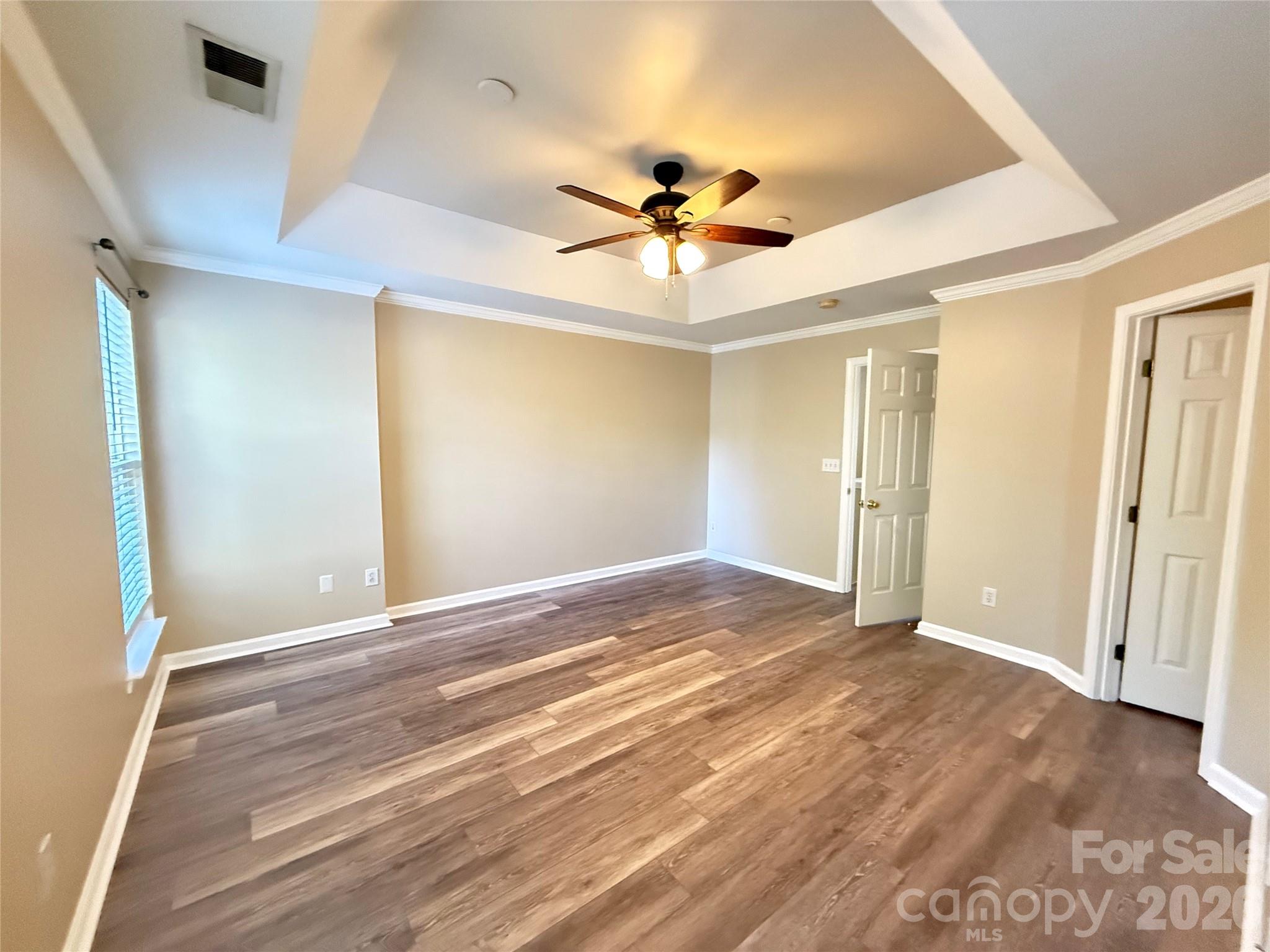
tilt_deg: -6.0
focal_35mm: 14
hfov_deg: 102.1
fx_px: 514
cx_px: 635
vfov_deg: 85.7
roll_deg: +0.0
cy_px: 476
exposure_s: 1/60
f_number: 2.2
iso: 1000
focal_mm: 2.22
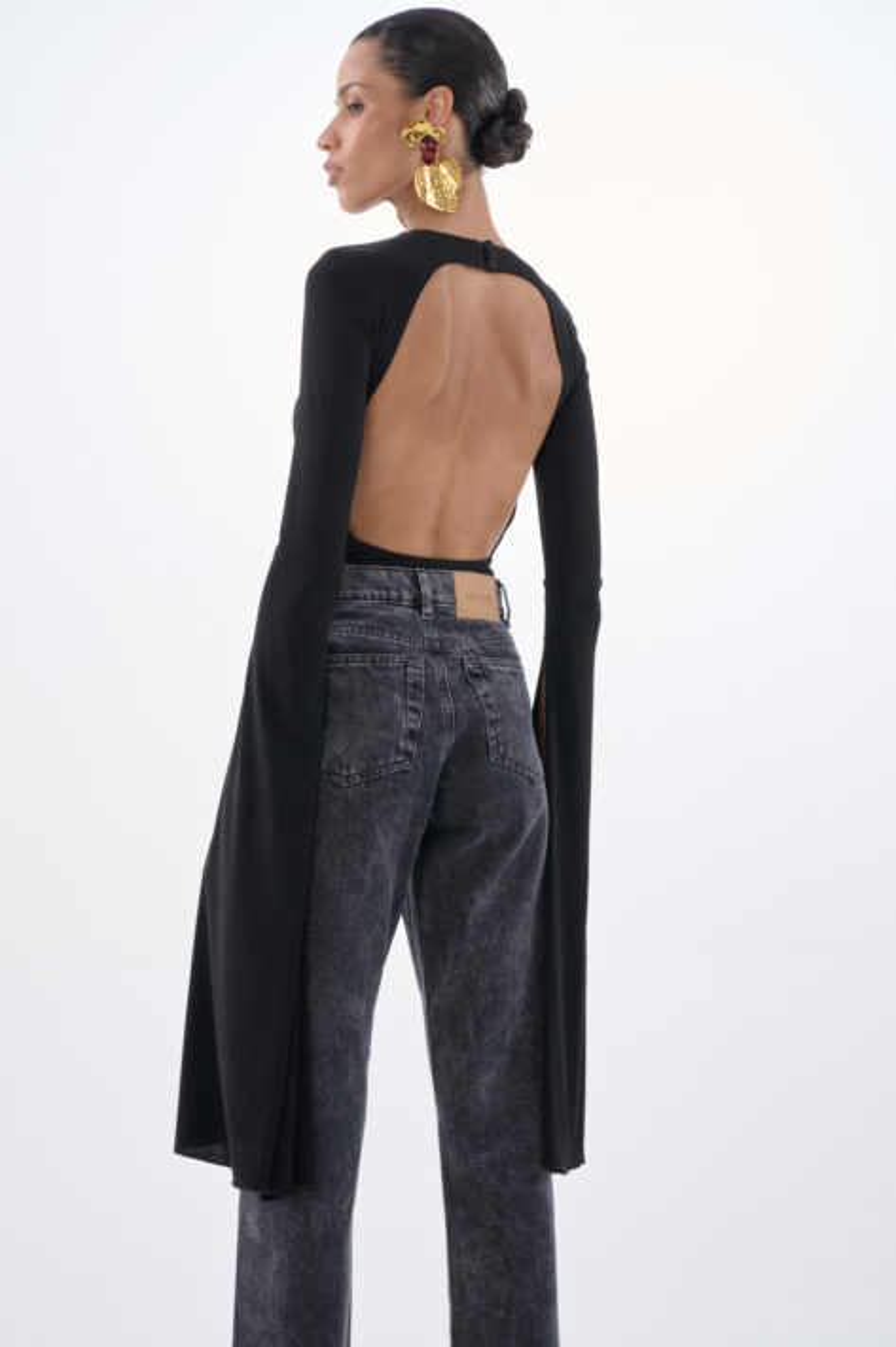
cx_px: 448
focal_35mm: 70
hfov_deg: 19.4
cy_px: 674
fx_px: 2617
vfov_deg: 28.9
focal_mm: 70
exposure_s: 1/125
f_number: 10
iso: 200
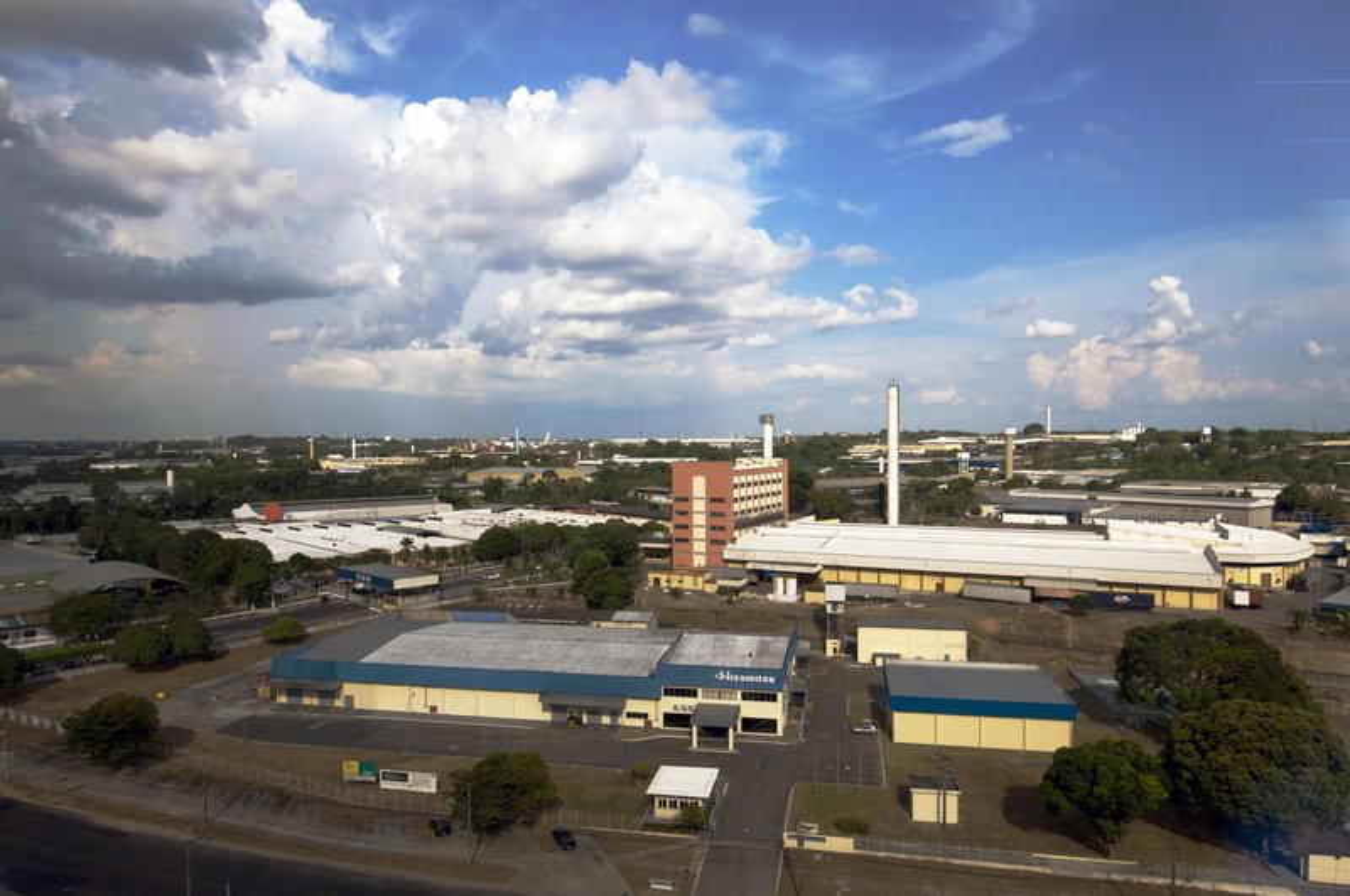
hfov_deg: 77.4
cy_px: 448
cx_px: 675
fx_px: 843
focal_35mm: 22
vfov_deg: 56.0
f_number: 5.6
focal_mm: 15
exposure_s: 1/250
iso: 200
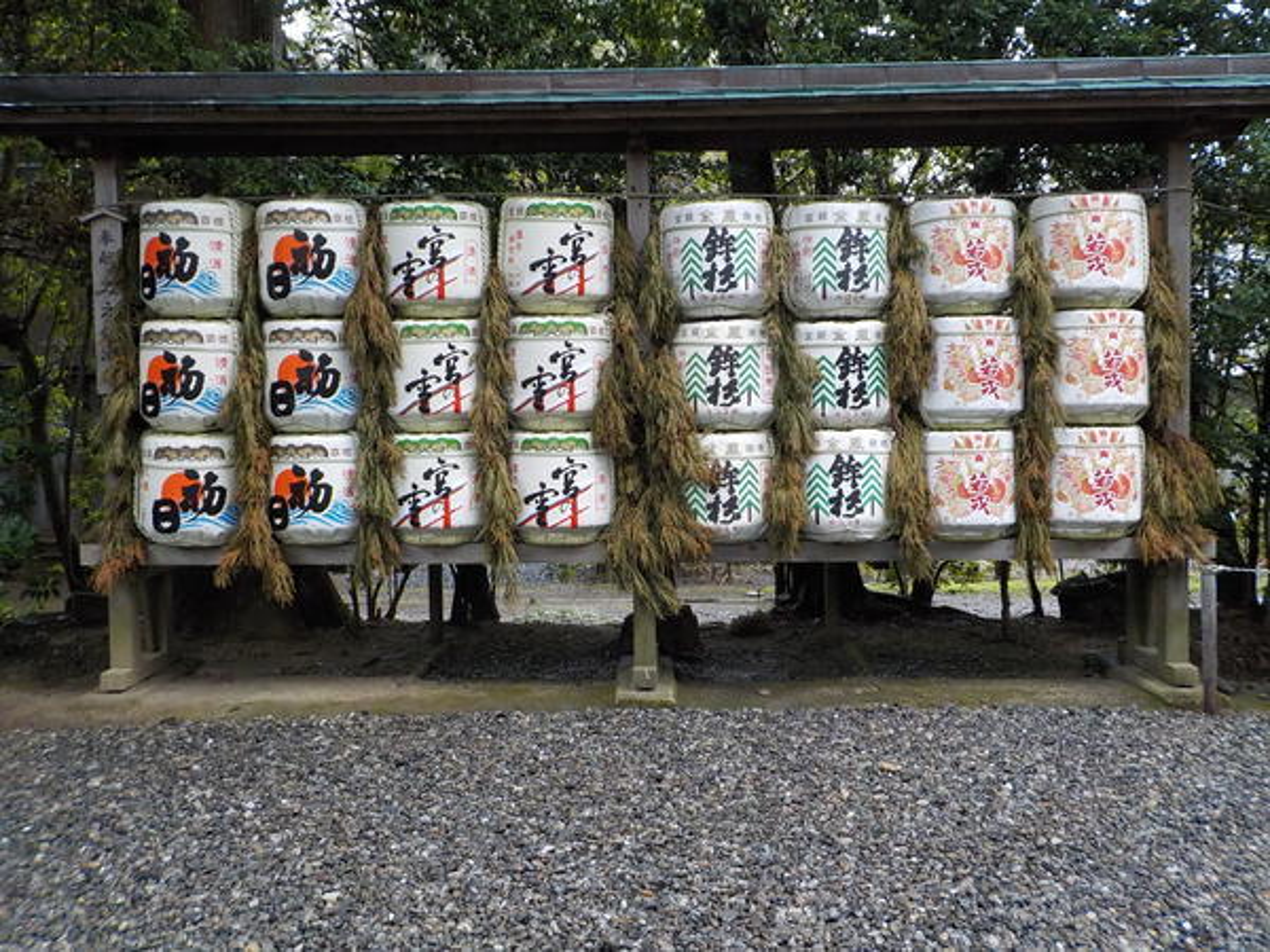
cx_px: 635
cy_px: 476
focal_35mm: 30
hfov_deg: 60.0
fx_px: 1101
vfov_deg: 46.8
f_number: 3.3
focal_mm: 4.1
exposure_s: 1/30
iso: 360
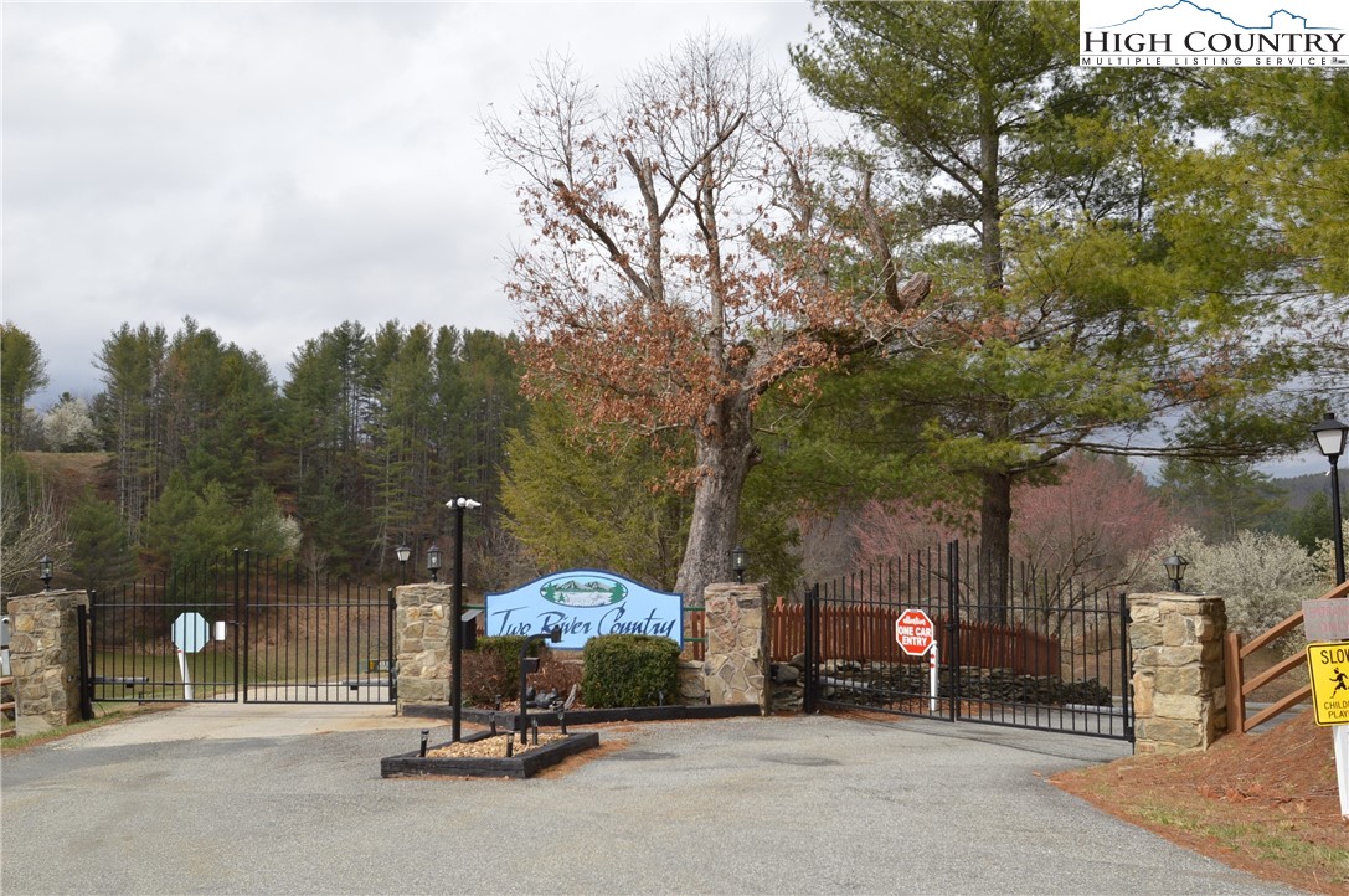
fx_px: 1235
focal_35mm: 33
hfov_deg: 57.3
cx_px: 674
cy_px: 448
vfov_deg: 39.9
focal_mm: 22
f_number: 9
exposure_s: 1/200
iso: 100
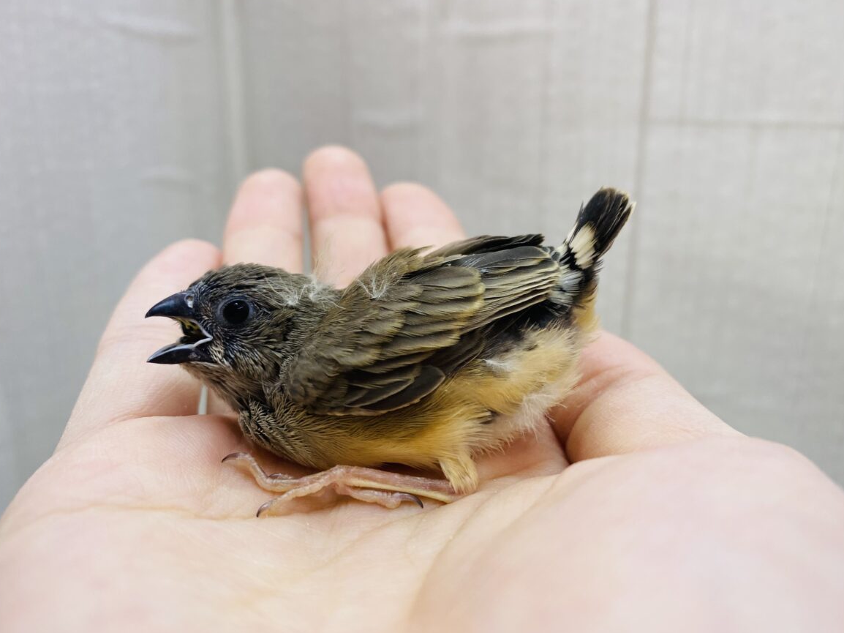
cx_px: 428
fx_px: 634
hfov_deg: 67.3
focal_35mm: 26
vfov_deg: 53.0
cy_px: 321
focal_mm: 4.25
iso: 80
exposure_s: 1/100
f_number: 1.8
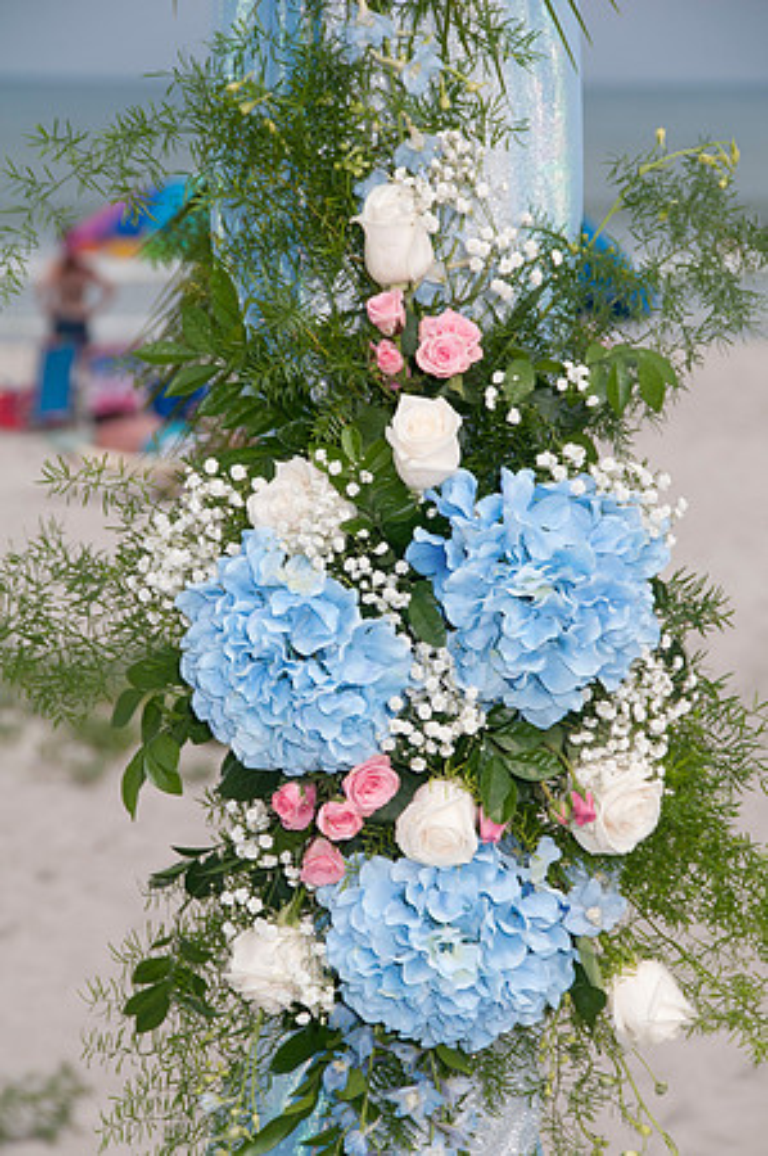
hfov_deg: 7.0
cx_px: 384
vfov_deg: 10.6
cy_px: 578
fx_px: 6254
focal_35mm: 195
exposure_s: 1/250
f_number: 10
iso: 100
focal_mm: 130
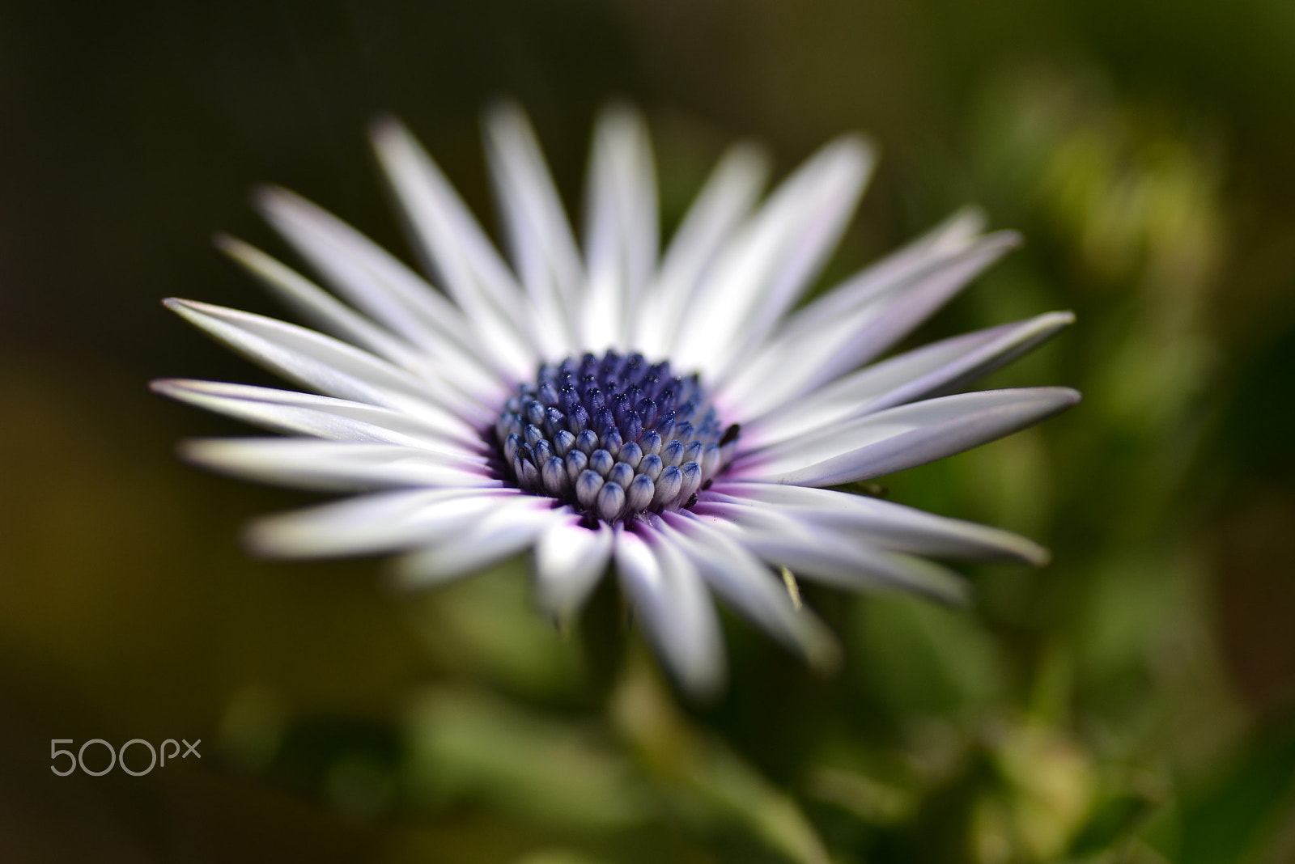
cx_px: 648
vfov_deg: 15.2
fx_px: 3238
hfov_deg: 22.6
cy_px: 432
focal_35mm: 90
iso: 200
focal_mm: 90
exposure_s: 1/4000
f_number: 4.8
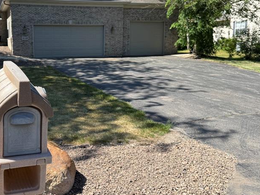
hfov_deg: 45.7
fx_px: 301
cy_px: 81
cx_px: 76
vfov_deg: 35.9
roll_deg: +0.6
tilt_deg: -6.7
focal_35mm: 40
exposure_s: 1/2232
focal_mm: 6.76
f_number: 1.78
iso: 80
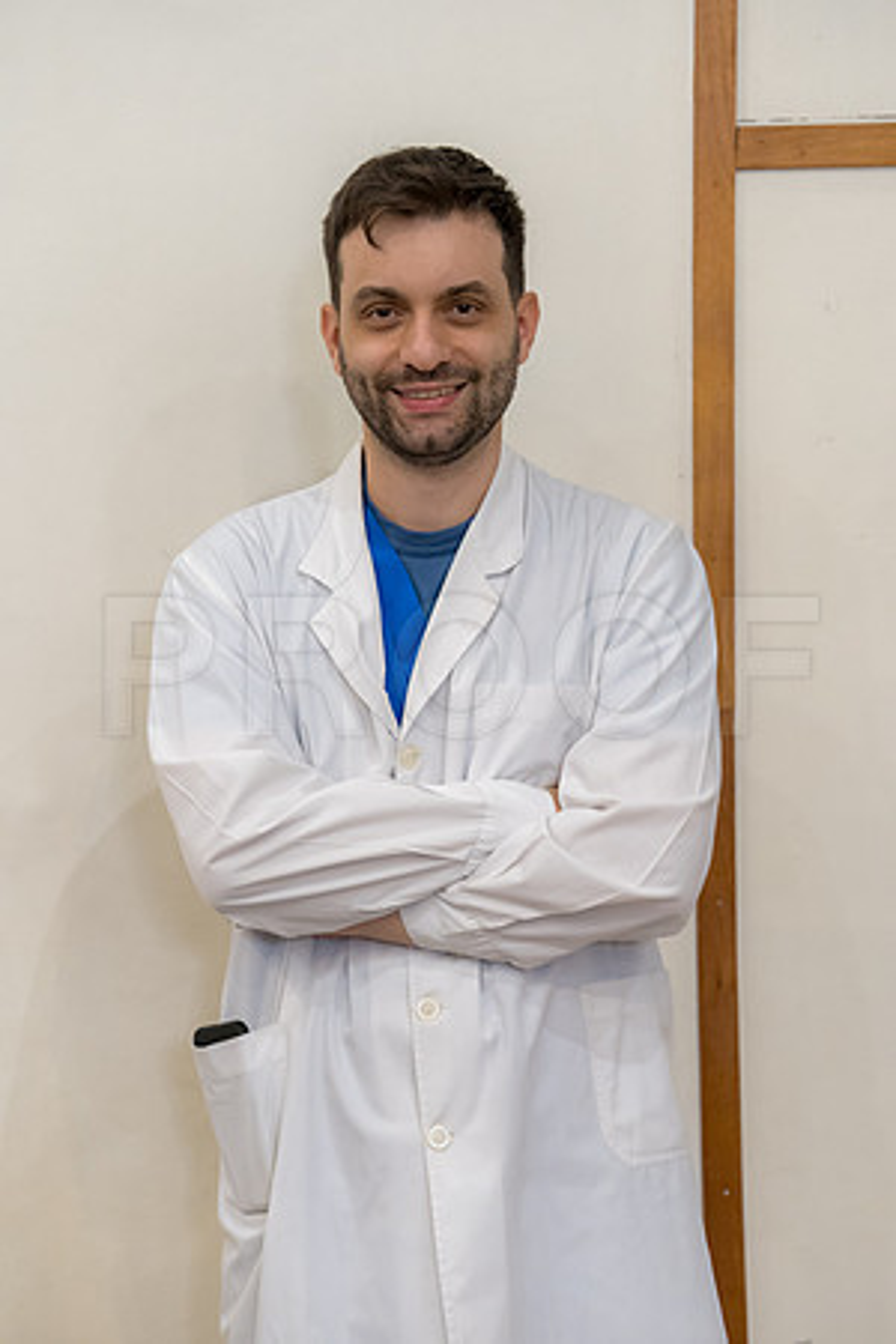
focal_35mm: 103
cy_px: 672
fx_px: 3845
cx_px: 448
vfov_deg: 19.8
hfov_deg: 13.3
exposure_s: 1/80
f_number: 4
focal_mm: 103
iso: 5000
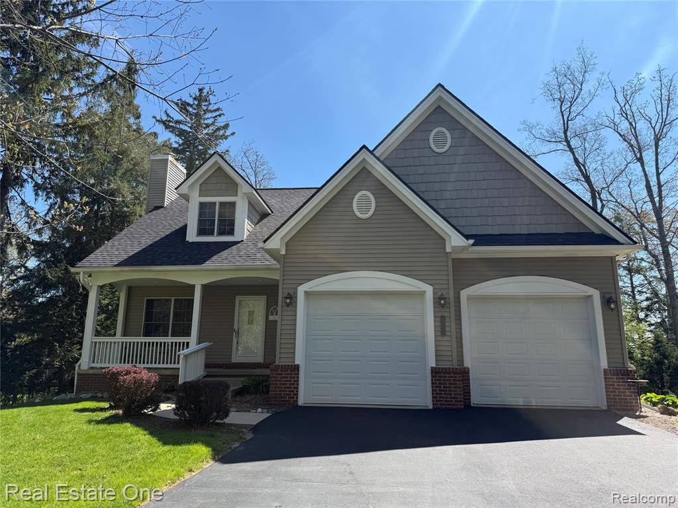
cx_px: 339
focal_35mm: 24
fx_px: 470
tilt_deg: +12.7
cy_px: 254
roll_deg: -0.2
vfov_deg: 56.8
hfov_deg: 71.6
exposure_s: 1/3279
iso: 80
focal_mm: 6.76
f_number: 1.78
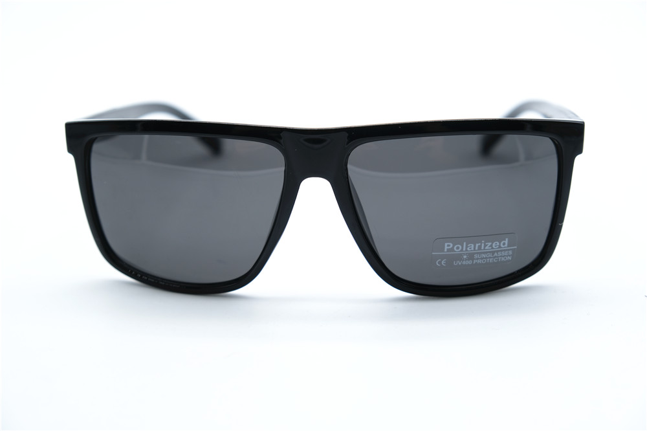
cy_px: 216
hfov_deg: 33.9
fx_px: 1060
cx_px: 324
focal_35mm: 59
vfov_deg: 23.0
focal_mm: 39
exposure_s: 1/200
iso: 160
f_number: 4.5
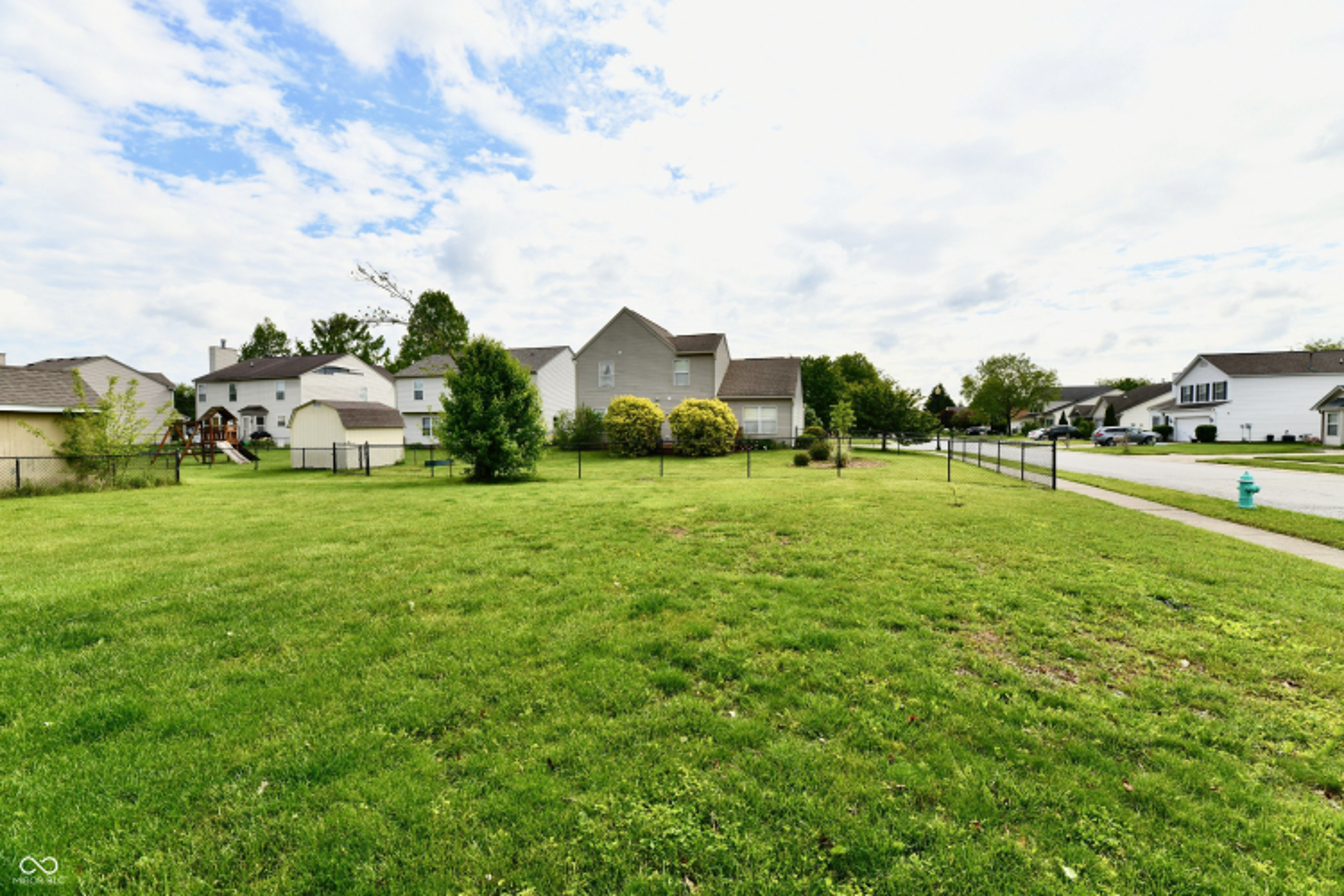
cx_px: 672
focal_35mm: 14
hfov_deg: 104.3
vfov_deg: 81.2
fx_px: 523
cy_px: 448
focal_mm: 14
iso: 640
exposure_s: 1/500
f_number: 11
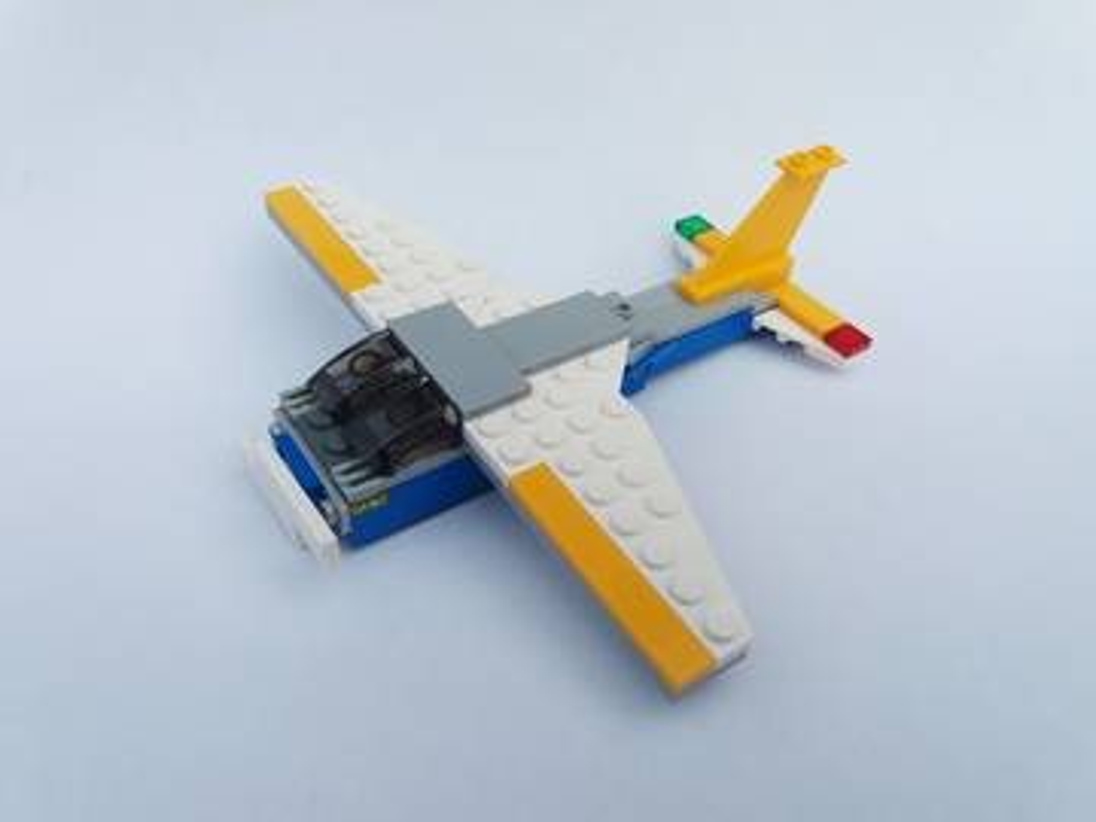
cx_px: 548
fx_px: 887
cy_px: 411
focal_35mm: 28
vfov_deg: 49.7
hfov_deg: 63.4
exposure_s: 1/1735
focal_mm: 3.7
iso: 64
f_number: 1.9
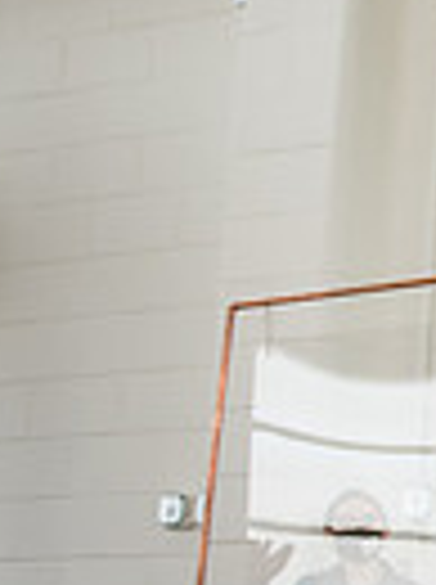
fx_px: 1735
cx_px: 1232
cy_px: 551
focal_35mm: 103
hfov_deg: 10.7
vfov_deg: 18.7
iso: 400
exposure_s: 1/250
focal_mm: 24
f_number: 2.8
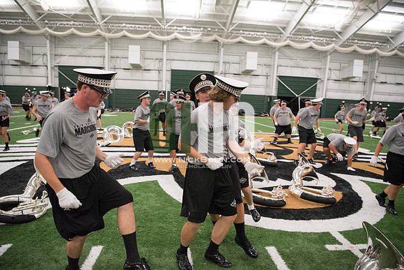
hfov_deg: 73.7
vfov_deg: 53.2
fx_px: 269
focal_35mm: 24
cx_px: 202
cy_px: 135
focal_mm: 24
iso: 3200
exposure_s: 1/320
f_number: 3.2
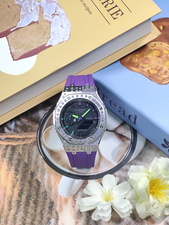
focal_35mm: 50
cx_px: 84
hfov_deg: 29.1
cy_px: 112
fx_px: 325
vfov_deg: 38.2
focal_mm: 7.55
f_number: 2.08
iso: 67
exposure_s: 1/100
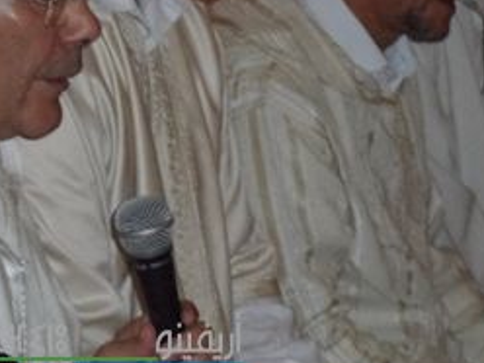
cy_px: 78
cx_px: 98
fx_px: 3523
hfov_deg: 7.8
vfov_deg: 5.9
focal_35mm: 252
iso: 640
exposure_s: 1/60
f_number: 5.1
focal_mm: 19.6
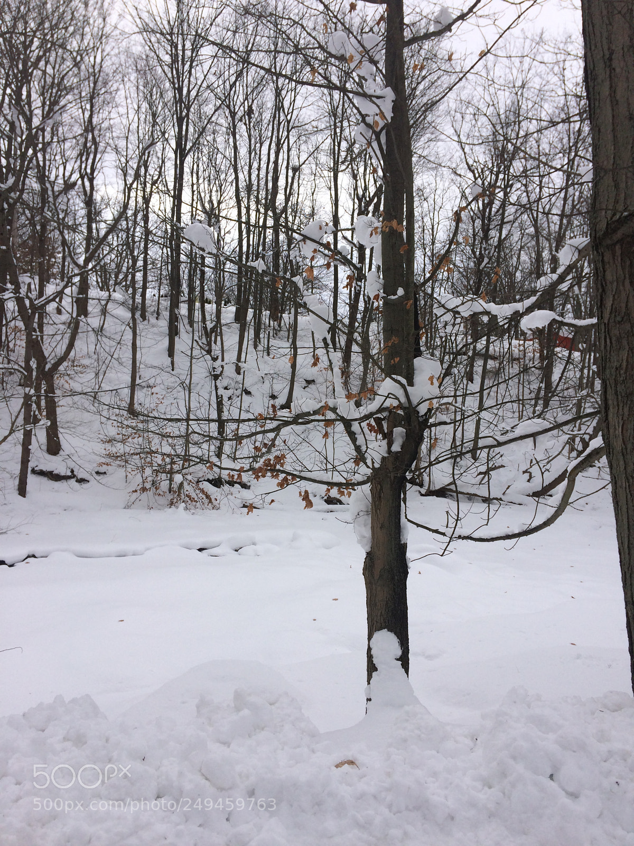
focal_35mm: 29
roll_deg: +1.0
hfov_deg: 48.2
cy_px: 423
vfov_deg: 61.7
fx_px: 708
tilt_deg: +0.2
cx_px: 317
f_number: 2.2
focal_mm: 4.15
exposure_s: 1/1244
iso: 32
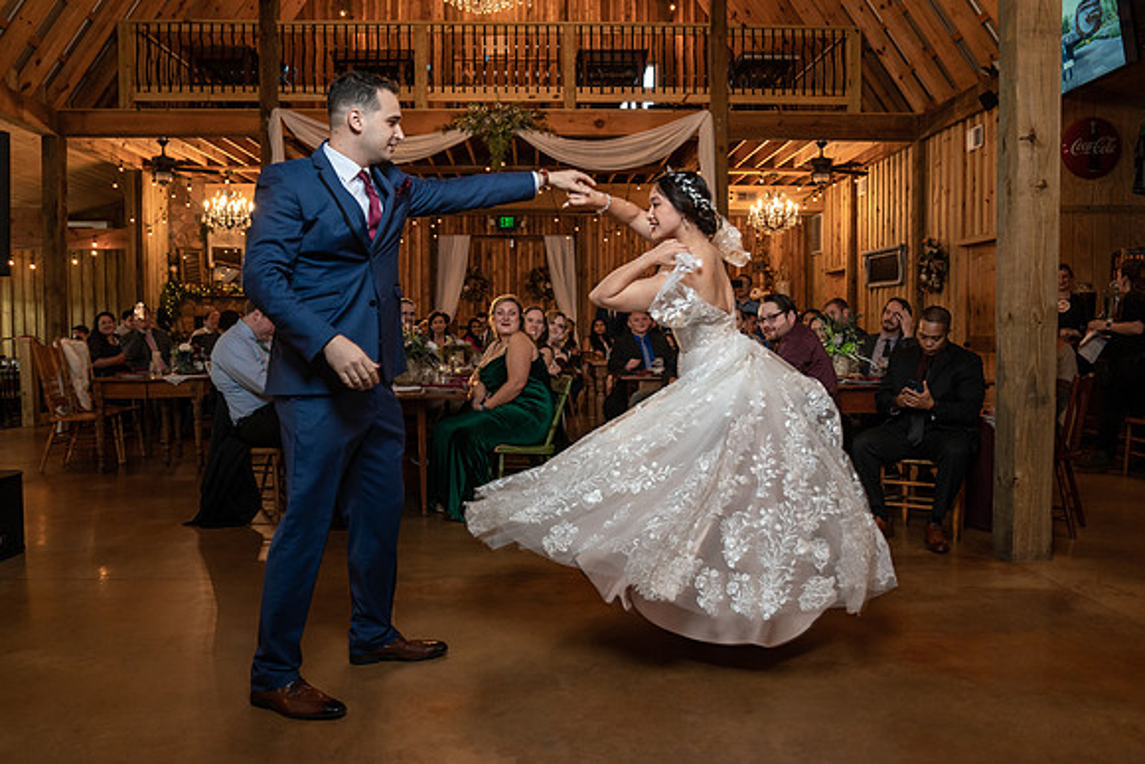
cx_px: 572
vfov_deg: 45.3
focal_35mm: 29
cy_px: 382
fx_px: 915
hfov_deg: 64.1
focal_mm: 27
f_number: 4
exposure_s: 1/100
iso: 2000
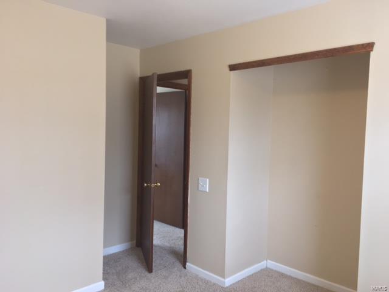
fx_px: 326
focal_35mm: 29
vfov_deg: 48.2
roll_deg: -2.4
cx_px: 194
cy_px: 146
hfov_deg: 61.7
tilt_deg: -2.2
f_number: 2.2
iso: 100
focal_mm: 4.15
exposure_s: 1/30
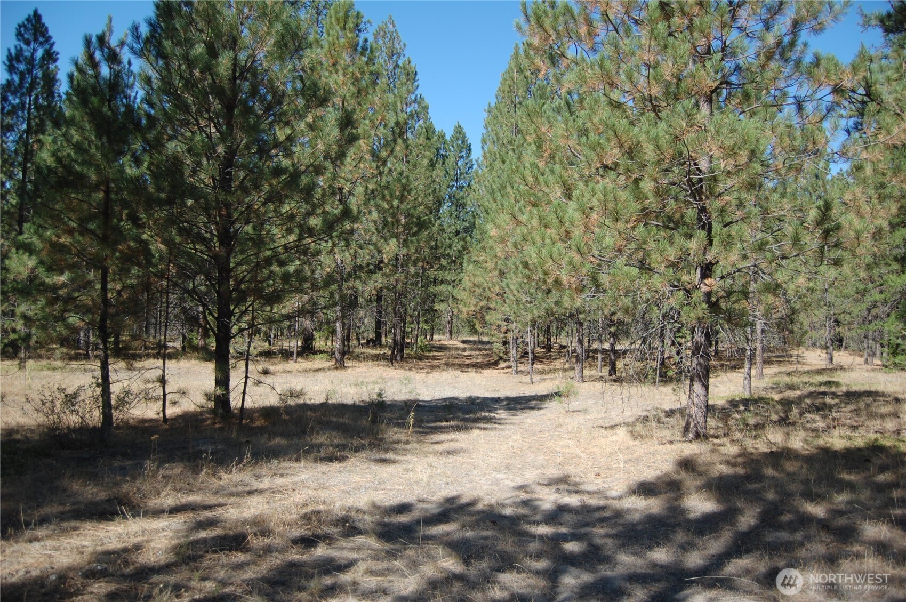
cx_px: 453
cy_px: 301
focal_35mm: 27
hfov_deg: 67.4
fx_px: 679
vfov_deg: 47.8
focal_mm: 18
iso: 200
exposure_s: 1/1000
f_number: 3.5
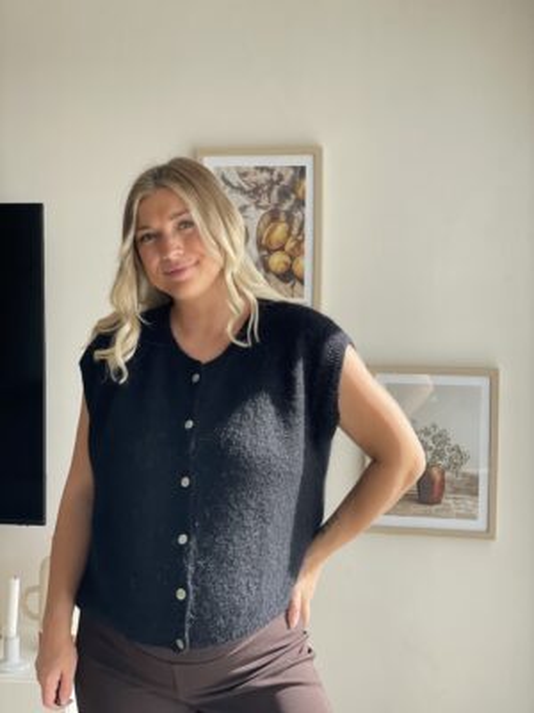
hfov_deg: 28.0
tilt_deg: -1.7
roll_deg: +0.1
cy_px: 356
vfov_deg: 36.8
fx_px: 1070
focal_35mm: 52
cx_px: 267
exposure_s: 1/372
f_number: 2
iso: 32
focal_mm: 6
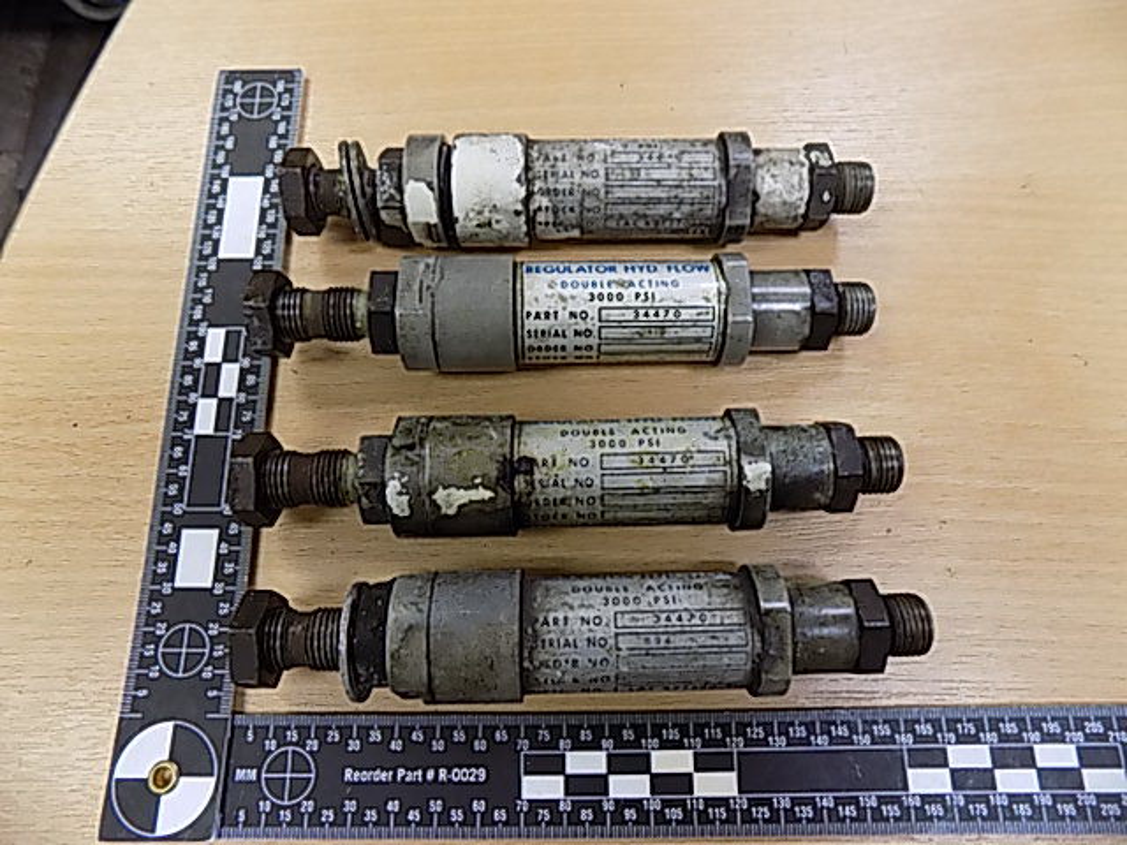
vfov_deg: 58.9
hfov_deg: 73.9
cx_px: 564
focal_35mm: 23
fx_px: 749
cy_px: 422
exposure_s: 1/30
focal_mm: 4
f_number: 3.1
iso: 200
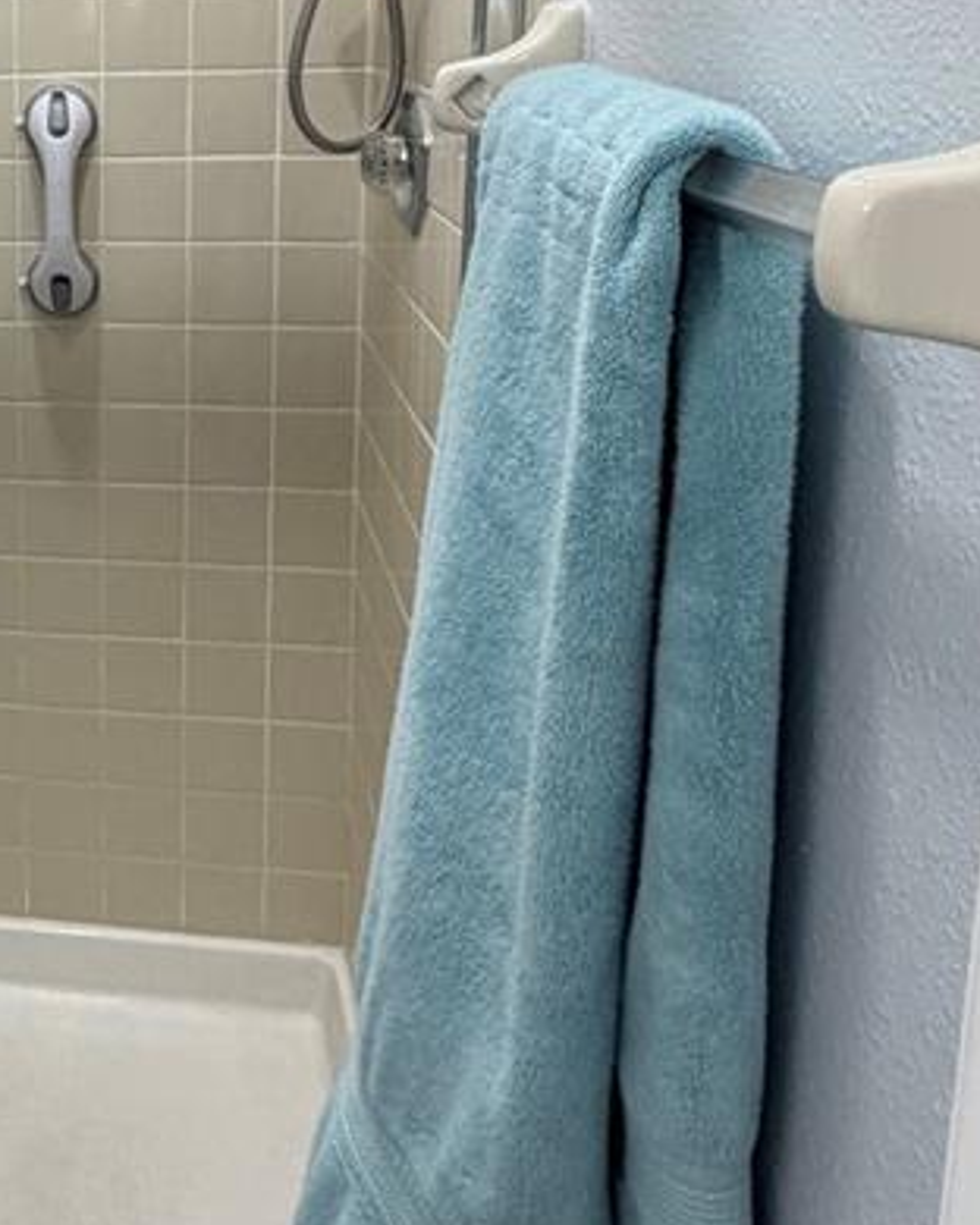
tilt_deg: -9.7
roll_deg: +1.7
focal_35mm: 42
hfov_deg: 30.8
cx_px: -160
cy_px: 286
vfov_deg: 42.3
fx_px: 1523
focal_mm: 2.22
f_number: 2.2
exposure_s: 1/120
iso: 160
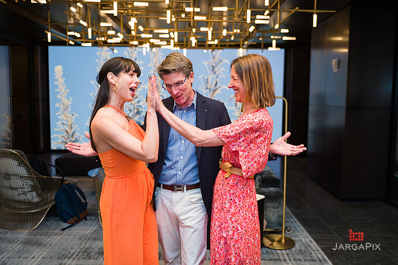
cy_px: 132
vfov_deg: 38.8
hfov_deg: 55.8
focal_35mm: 34
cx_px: 199
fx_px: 376
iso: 400
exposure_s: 1/200
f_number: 3.2
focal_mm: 34
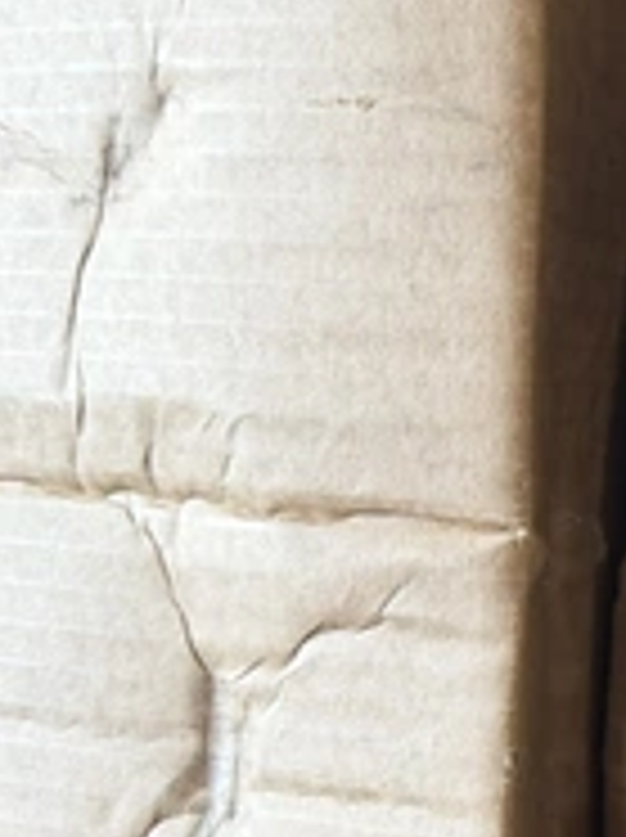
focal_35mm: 97
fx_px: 2344
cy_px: 598
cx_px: 1191
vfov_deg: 20.1
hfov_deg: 13.4
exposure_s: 1/121
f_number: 1.78
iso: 125
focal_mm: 6.76
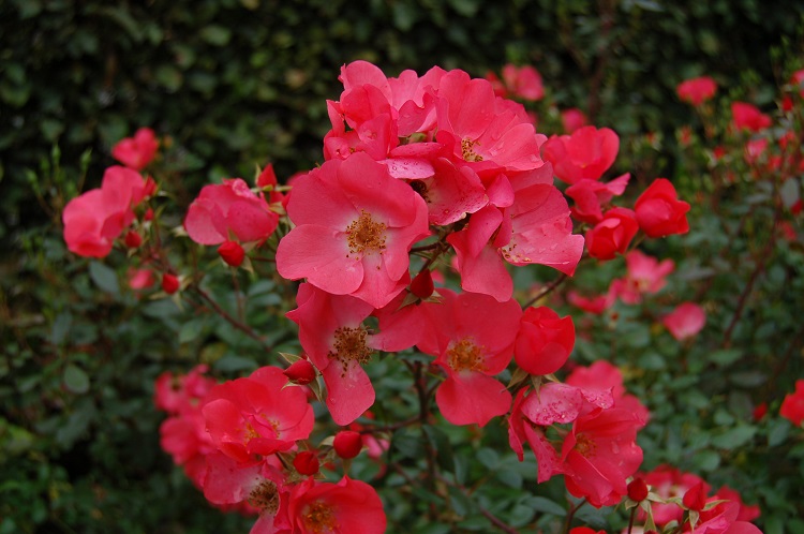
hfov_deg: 41.2
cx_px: 402
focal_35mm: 48
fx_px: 1071
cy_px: 267
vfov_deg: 28.0
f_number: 5.6
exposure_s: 1/125
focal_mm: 32
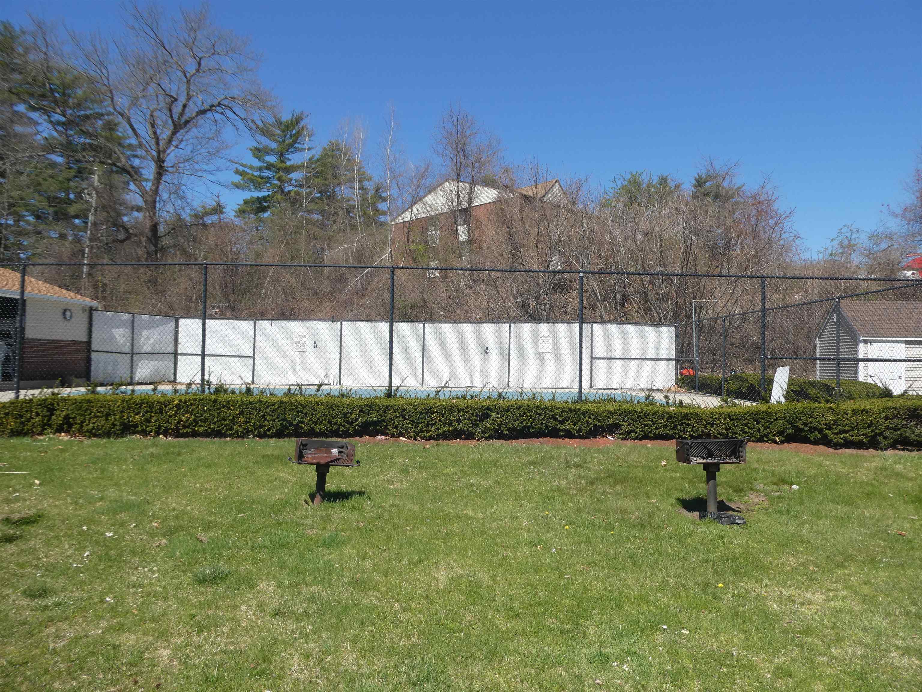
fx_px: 639
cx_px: 461
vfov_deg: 56.8
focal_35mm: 24
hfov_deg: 71.6
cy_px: 346
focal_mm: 4.3
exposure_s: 1/640
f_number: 3.5
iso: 80
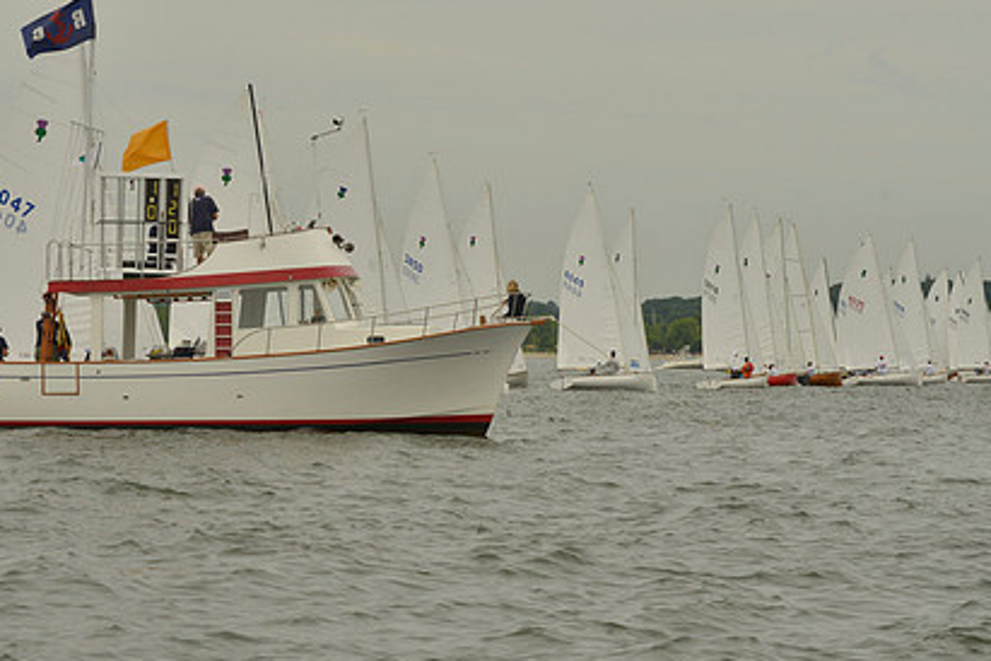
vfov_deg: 11.4
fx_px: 3303
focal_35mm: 120
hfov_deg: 17.1
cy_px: 310
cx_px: 456
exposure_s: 1/1250
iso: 400
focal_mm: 85
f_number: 10
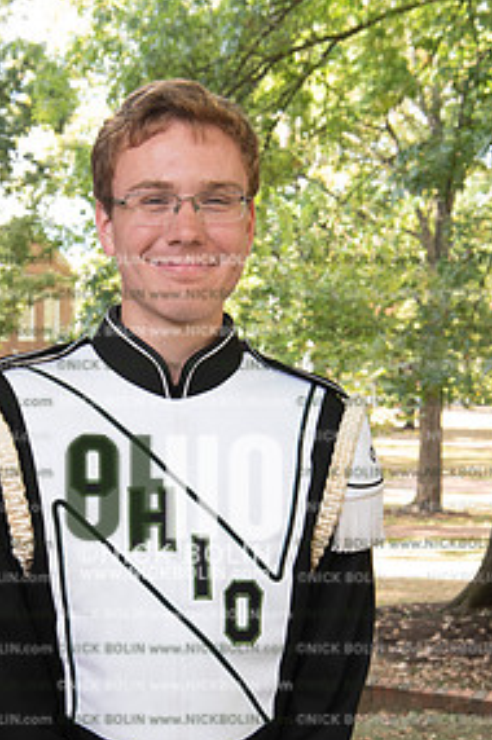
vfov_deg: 31.6
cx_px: 173
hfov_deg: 21.5
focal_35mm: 63
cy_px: 507
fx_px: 1295
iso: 800
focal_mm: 40
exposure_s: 1/100
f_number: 8
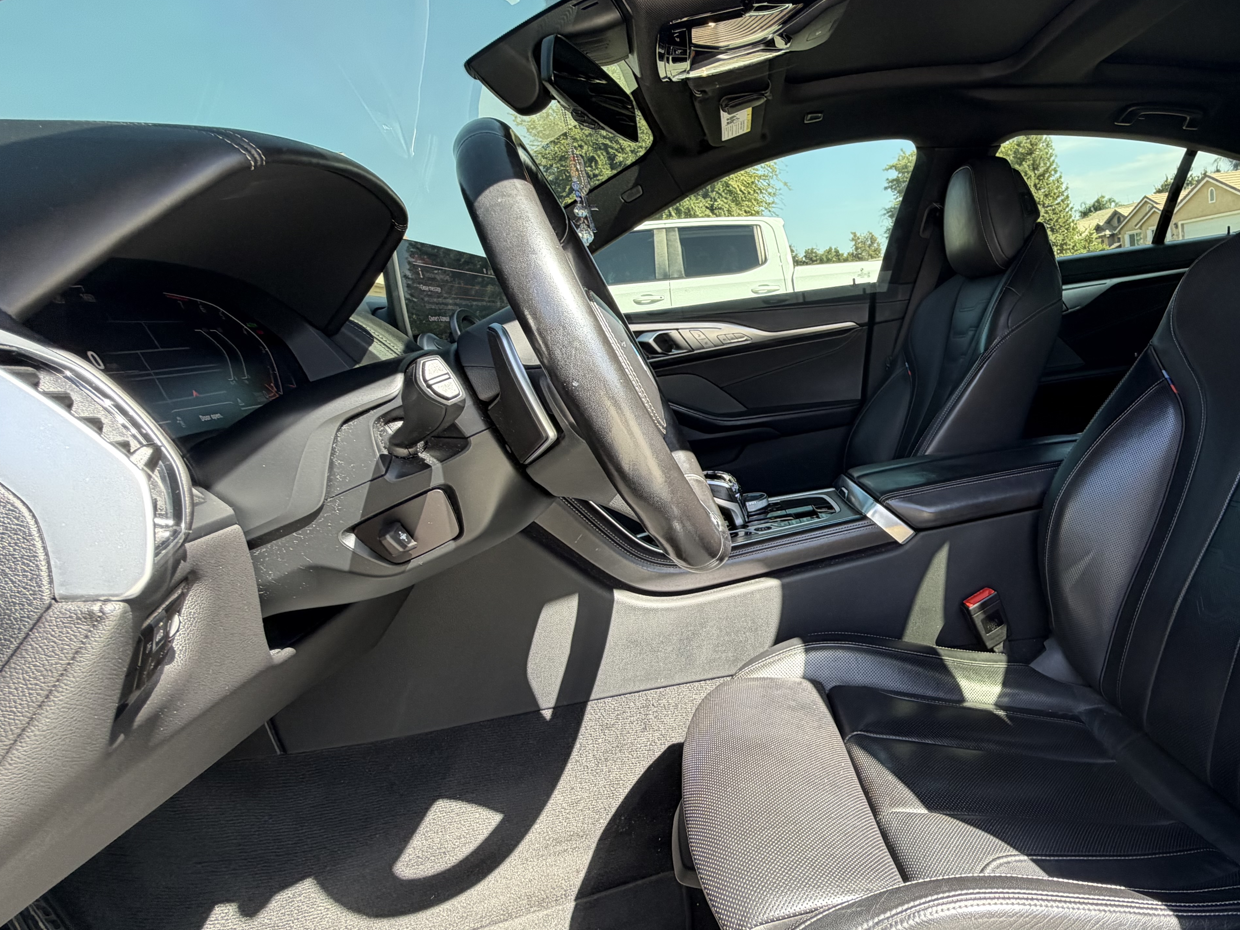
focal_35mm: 21
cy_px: 448
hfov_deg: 74.4
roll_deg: +7.8
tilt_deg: -11.8
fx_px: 752
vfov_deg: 63.4
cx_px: 900
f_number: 2.2
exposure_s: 1/121
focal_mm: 2.22
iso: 80
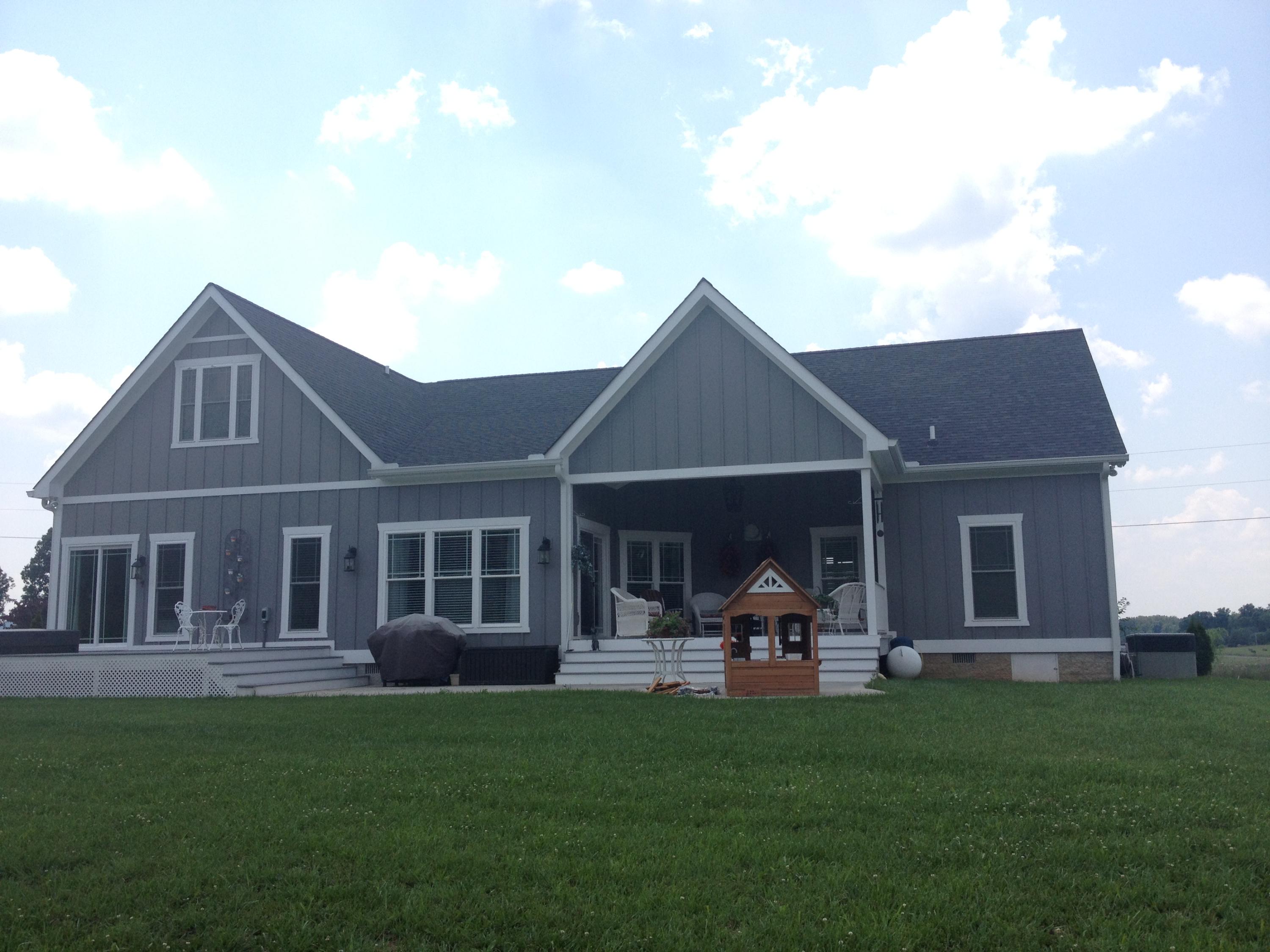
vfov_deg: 40.7
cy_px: 476
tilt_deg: +3.8
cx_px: 635
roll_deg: +0.9
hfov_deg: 52.6
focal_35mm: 35
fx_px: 1284
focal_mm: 4.28
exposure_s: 1/1416
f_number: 2.4
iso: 50
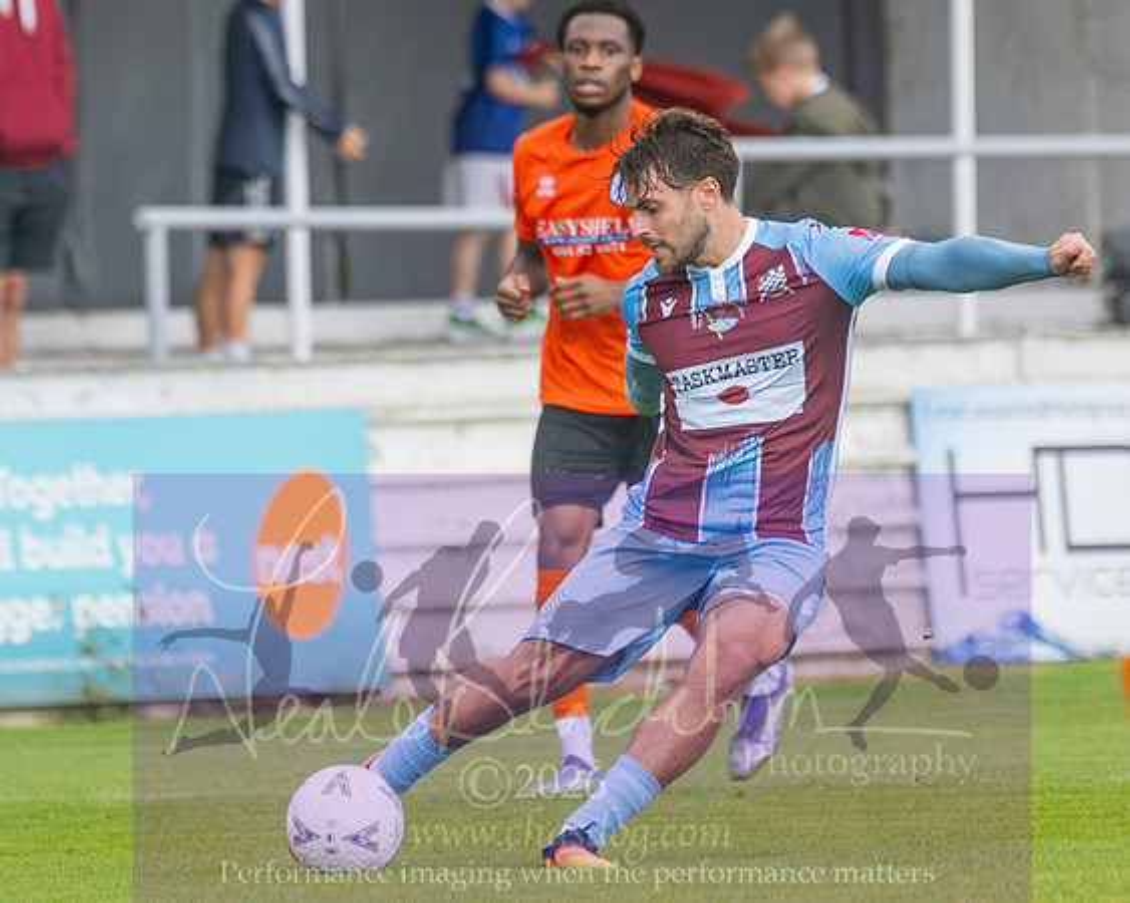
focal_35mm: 1012
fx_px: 33823
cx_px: 424
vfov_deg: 1.5
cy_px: 342
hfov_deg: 1.9
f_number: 2.8
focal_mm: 300
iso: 640
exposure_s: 1/1250
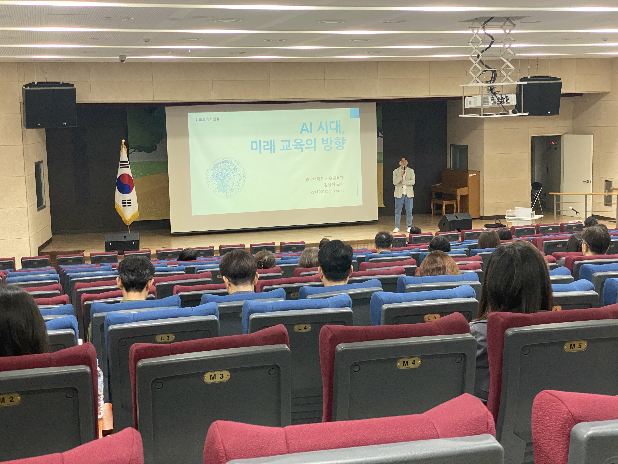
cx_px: 309
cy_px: 232
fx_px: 928
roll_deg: -0.1
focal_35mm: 52
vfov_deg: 28.0
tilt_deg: -8.5
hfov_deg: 36.8
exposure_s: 1/60
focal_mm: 6
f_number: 2
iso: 320
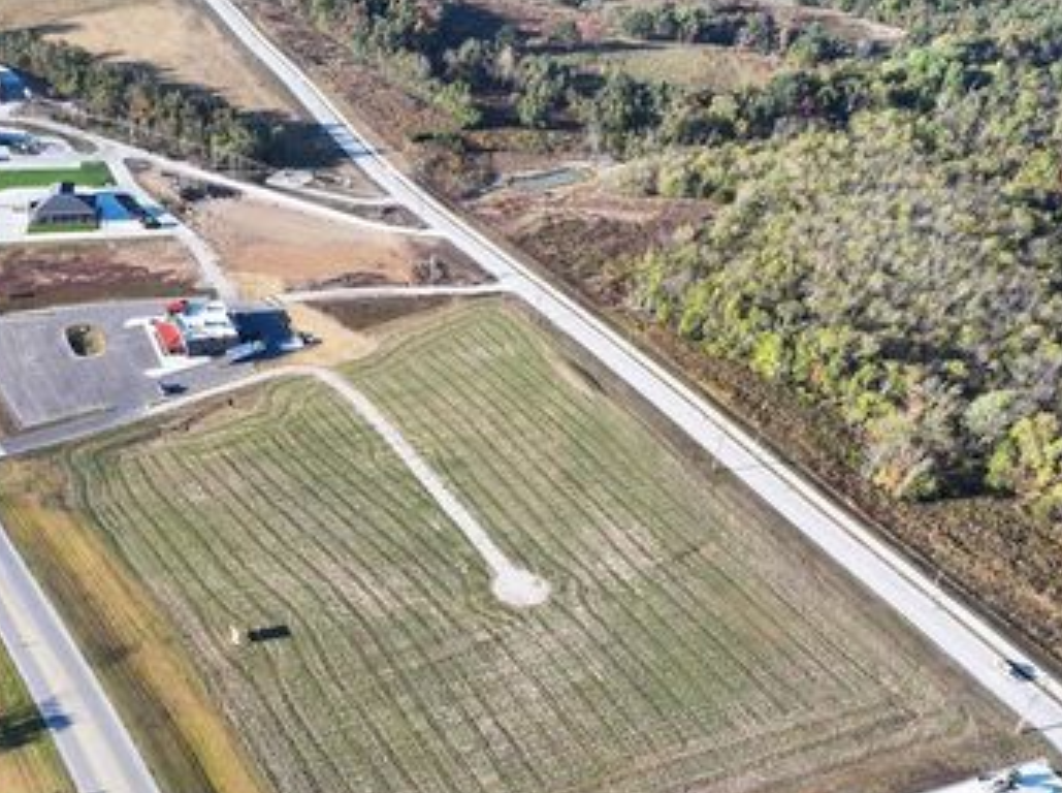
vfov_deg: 40.2
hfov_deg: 51.5
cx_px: 334
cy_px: 514
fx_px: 1072
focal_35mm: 35
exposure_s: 1/500
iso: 100
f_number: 2.8
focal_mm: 12.29
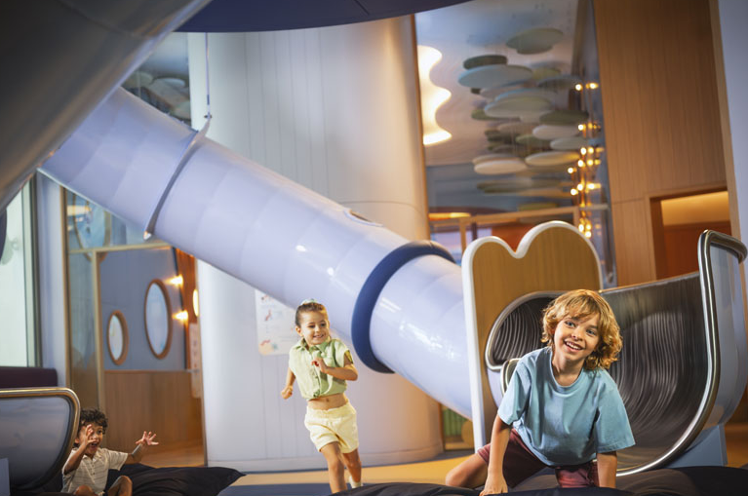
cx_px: 362
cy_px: 276
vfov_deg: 25.0
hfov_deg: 36.9
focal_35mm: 54
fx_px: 1120
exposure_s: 1/320
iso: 800
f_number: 2.8
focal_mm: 46
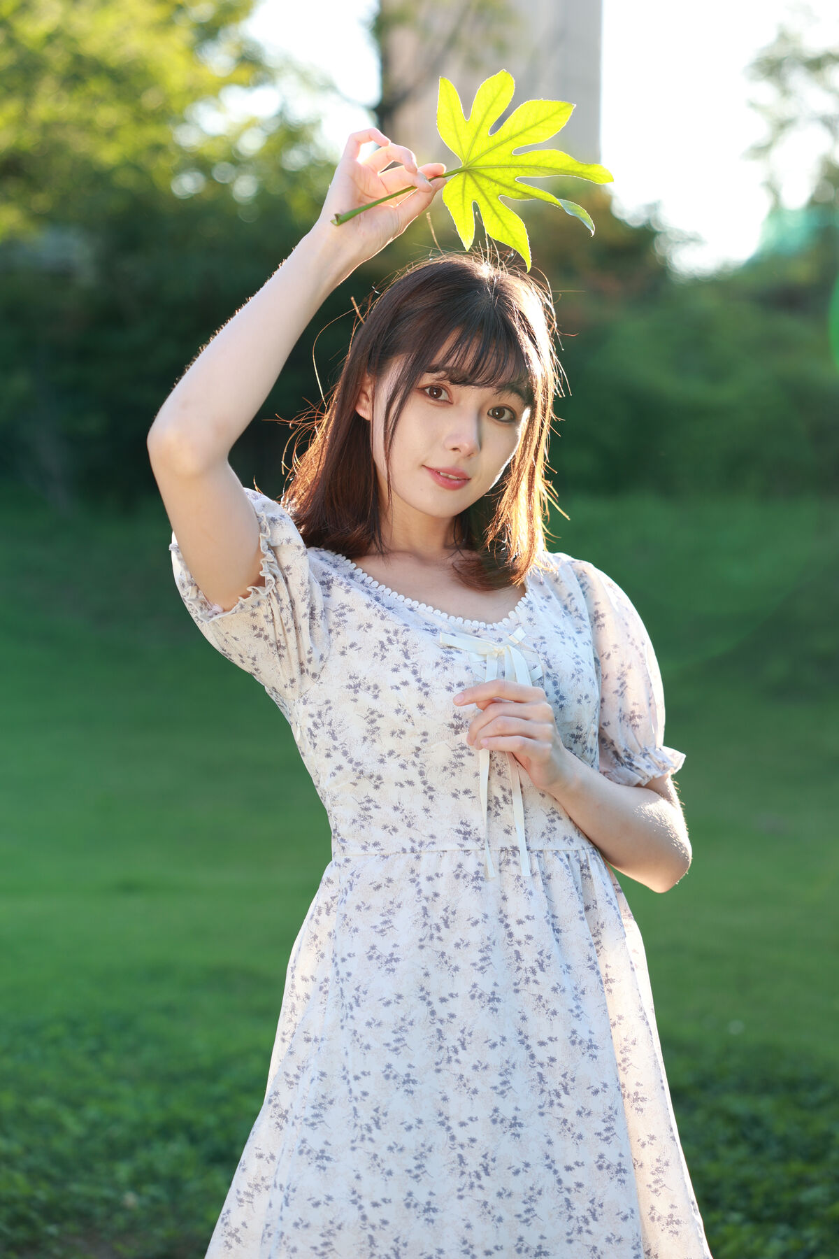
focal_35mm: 70
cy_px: 630
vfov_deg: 28.8
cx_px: 420
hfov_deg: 19.5
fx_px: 2447
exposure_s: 1/200
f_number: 2.8
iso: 100
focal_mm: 70
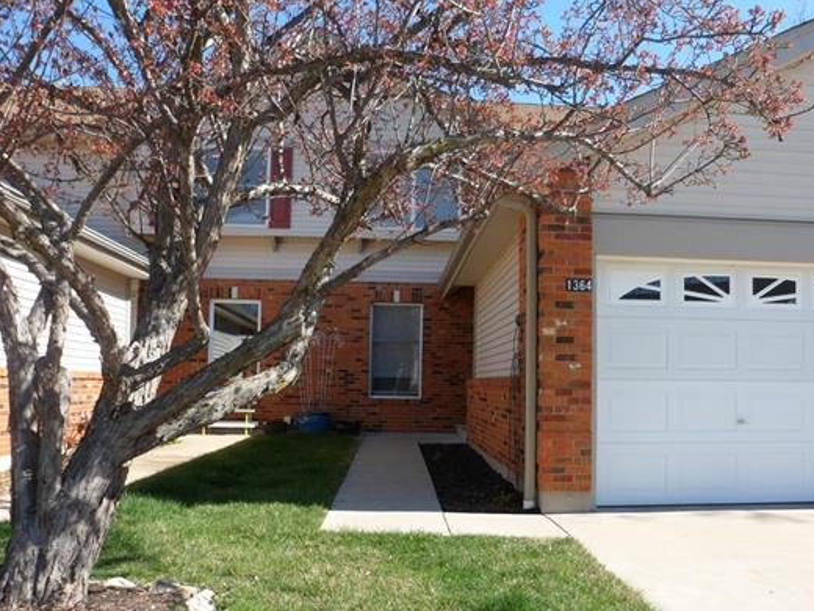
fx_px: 752
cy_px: 362
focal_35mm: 32
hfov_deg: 56.6
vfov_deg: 44.0
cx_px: 462
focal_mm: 4.9
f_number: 3.3
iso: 80
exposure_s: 1/500
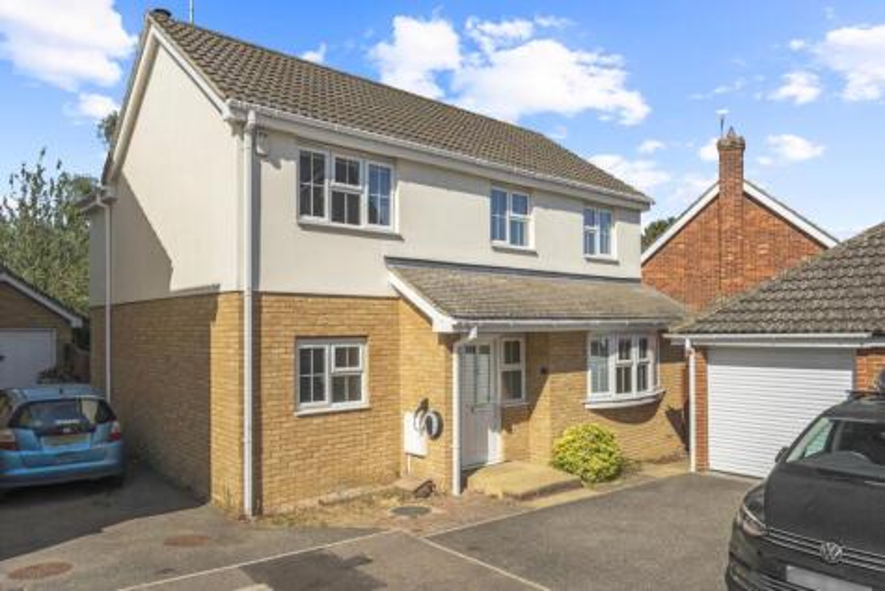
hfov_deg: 71.5
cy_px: 296
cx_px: 442
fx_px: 615
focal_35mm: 25
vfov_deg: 51.3
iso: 320
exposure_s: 1/640
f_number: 7.1
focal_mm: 25
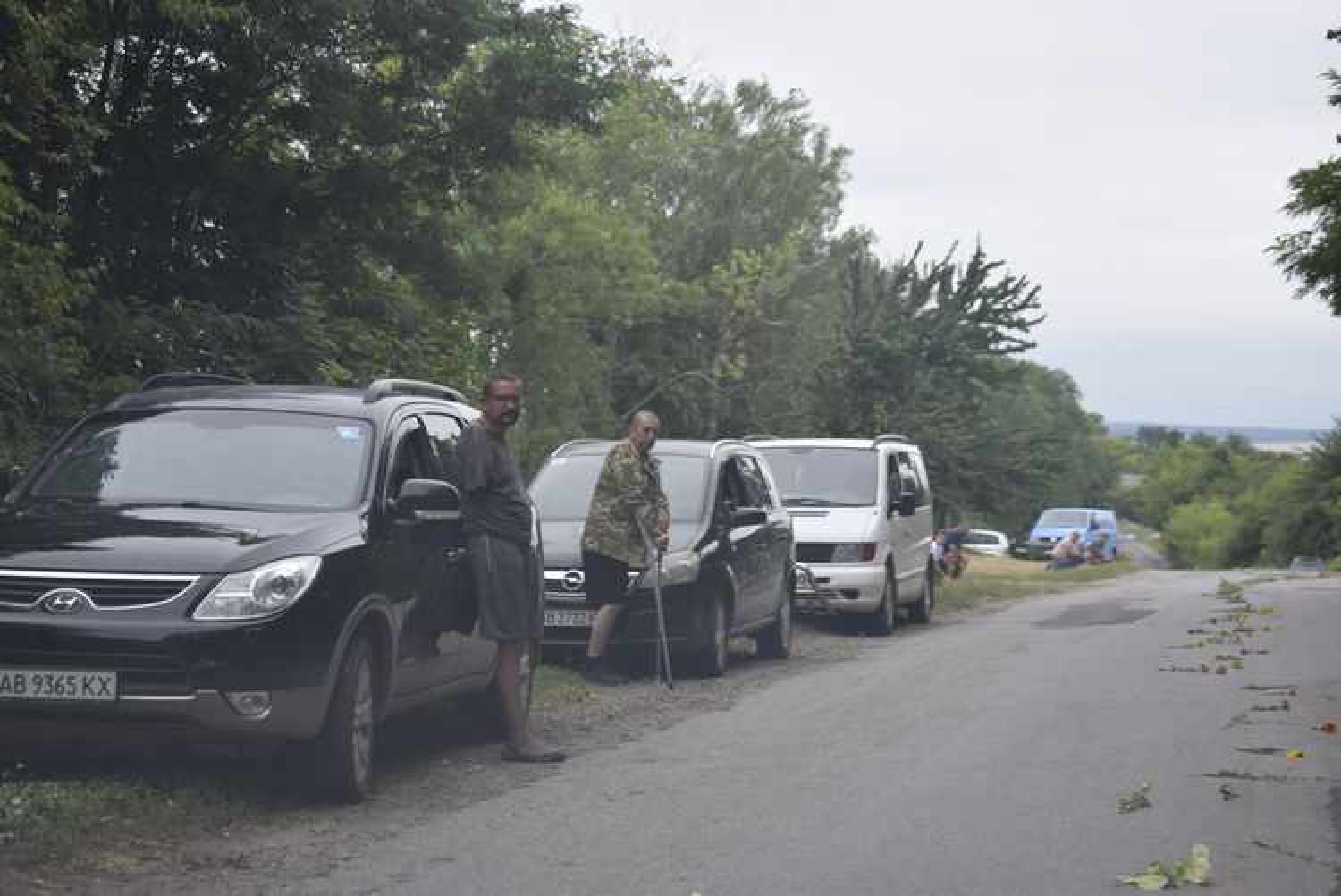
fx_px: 2907
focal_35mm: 78
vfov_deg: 17.5
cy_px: 448
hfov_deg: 26.0
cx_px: 670
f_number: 5.6
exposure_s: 1/200
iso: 200
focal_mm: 52
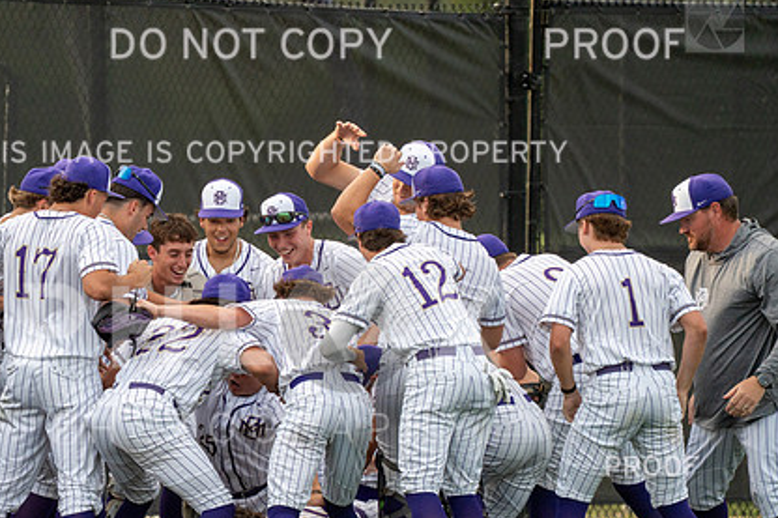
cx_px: 262
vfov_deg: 1.6
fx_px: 18080
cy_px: 351
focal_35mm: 837
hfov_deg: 2.5
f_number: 6.3
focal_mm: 600
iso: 800
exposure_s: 1/1250
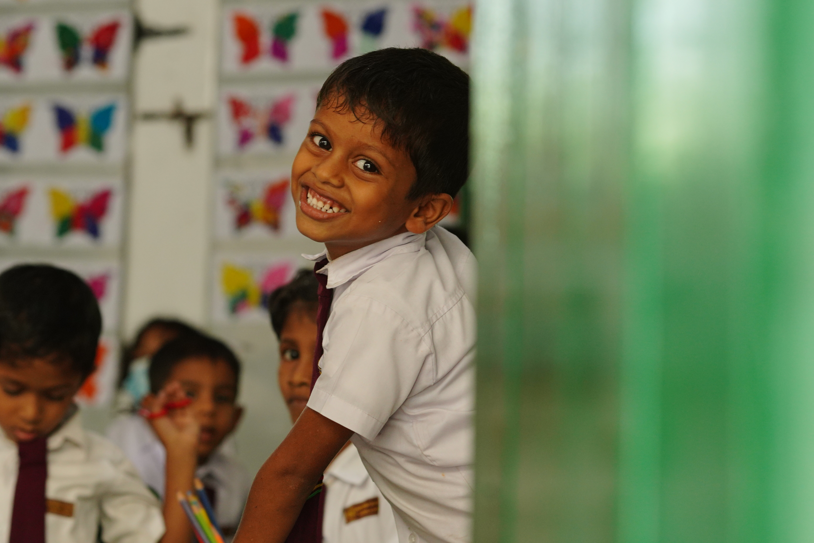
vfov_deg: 9.4
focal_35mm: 146
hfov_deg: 14.0
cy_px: 209
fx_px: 3301
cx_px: 255
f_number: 3.2
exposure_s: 1/200
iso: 800
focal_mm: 85
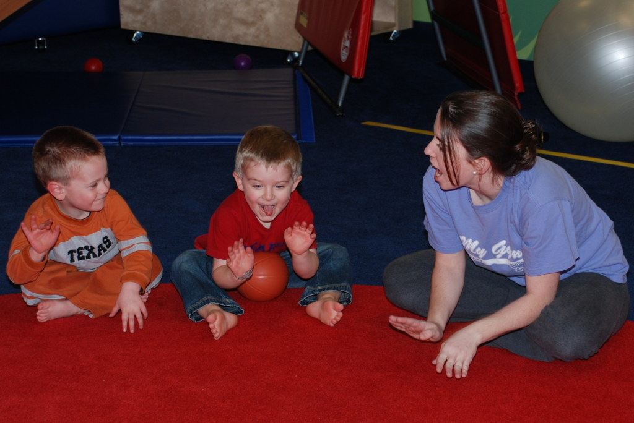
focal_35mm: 60
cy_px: 212
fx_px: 1057
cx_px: 317
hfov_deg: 33.4
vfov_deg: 22.7
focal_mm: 40
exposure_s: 1/60
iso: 200
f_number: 4.5
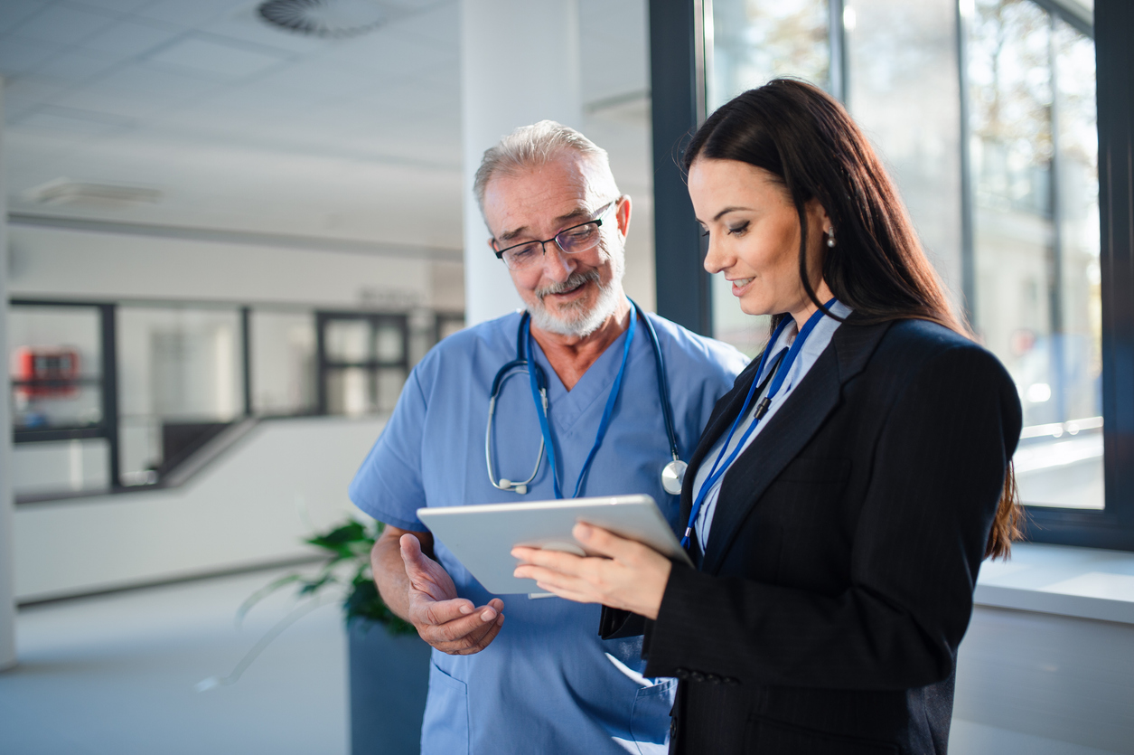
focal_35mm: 35
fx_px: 1102
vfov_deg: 37.8
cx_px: 567
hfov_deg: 54.5
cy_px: 378
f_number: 1.6
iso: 320
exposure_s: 1/500
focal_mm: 35
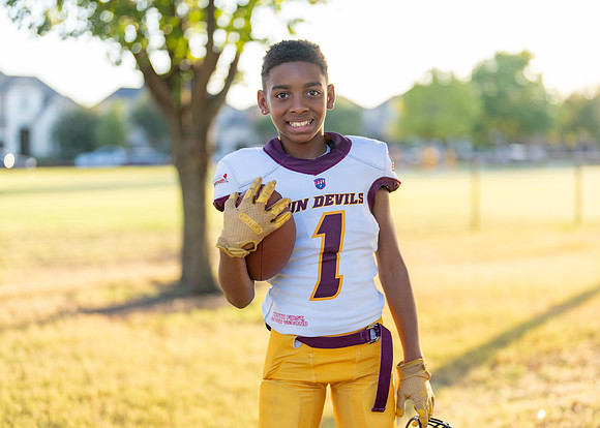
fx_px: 970
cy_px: 219
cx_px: 336
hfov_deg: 34.3
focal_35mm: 57
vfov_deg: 24.9
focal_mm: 50
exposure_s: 1/800
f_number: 1.2
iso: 100
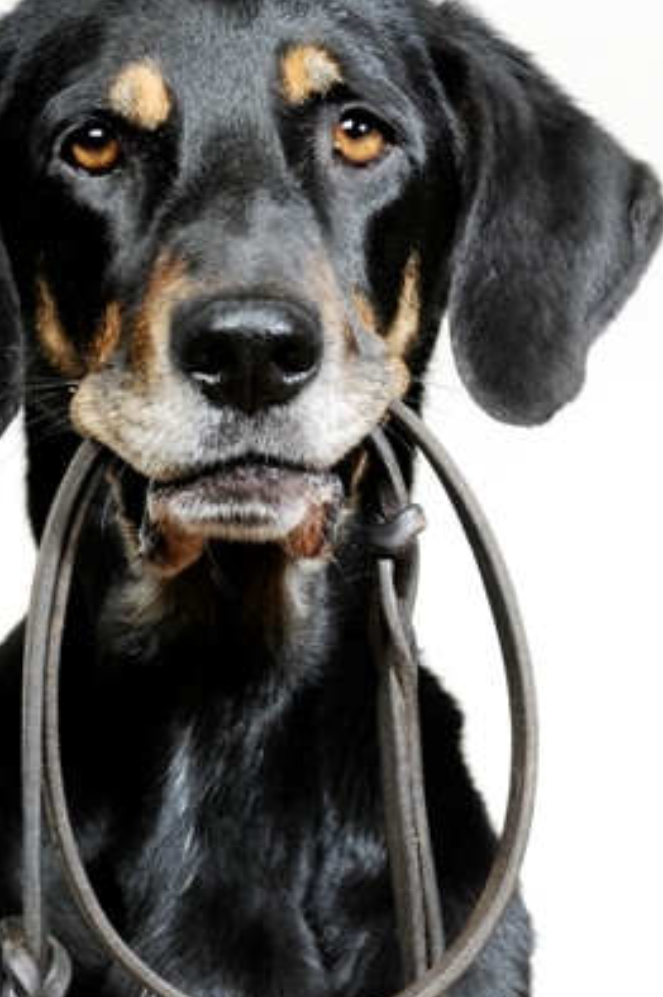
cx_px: 194
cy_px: 645
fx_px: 5059
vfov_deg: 11.2
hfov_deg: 7.5
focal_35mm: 183
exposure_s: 1/160
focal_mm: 75
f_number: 7.1
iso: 200
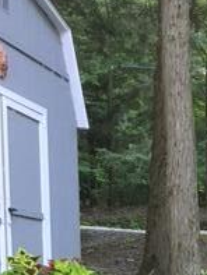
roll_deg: -0.2
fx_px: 749
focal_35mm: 94
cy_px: 387
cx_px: 305
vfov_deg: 18.9
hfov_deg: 14.7
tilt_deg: -6.9
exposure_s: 1/30
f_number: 2.2
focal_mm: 4.15
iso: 125
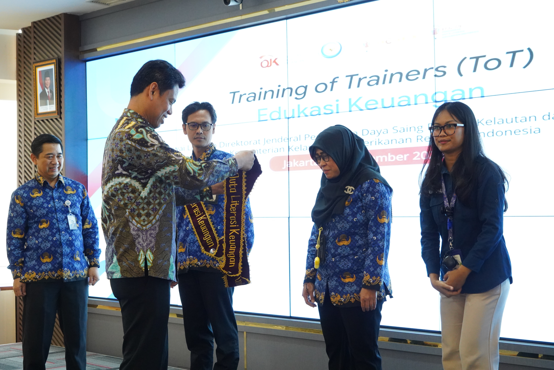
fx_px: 846
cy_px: 185
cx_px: 277
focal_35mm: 55
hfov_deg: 36.2
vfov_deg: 24.6
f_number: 6.3
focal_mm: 55
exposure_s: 1/160
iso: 8000
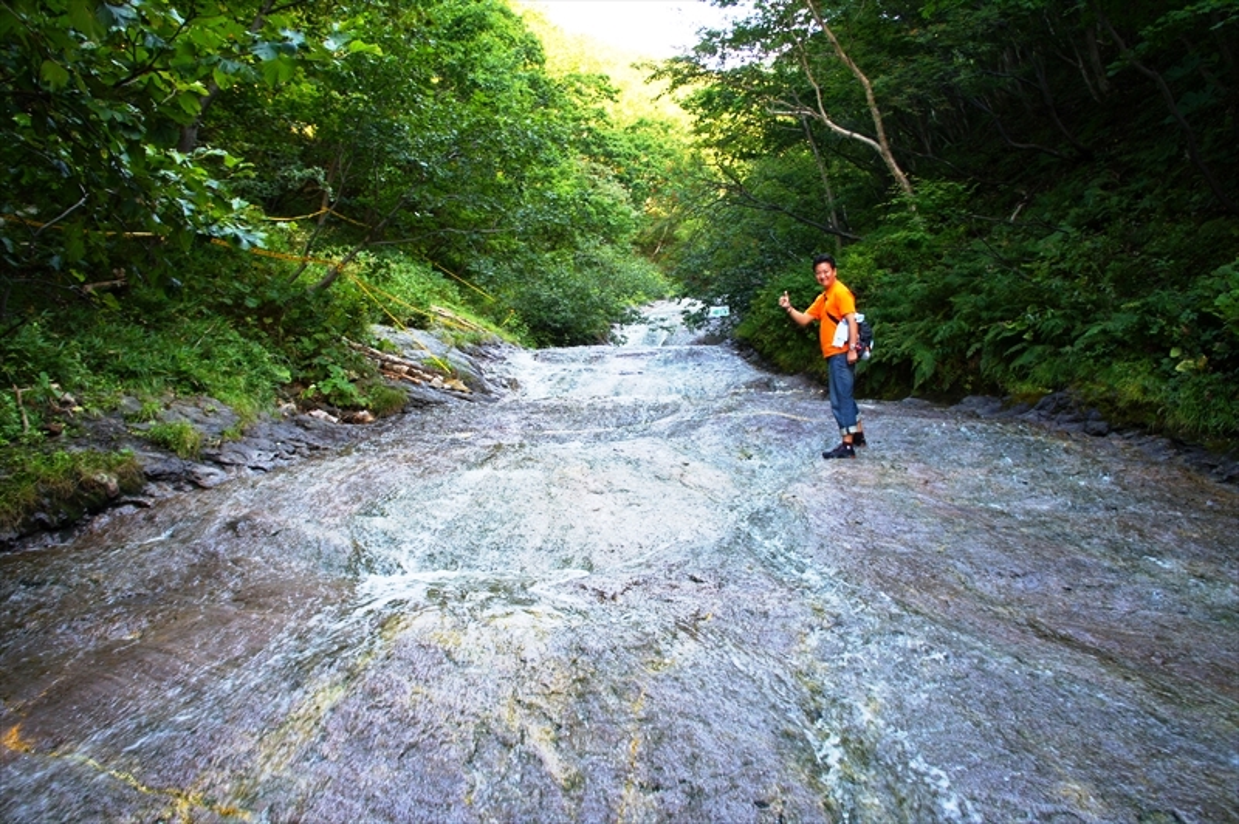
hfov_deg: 67.4
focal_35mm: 27
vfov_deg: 47.9
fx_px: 928
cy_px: 412
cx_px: 620
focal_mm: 18
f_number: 4
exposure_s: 1/160
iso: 400
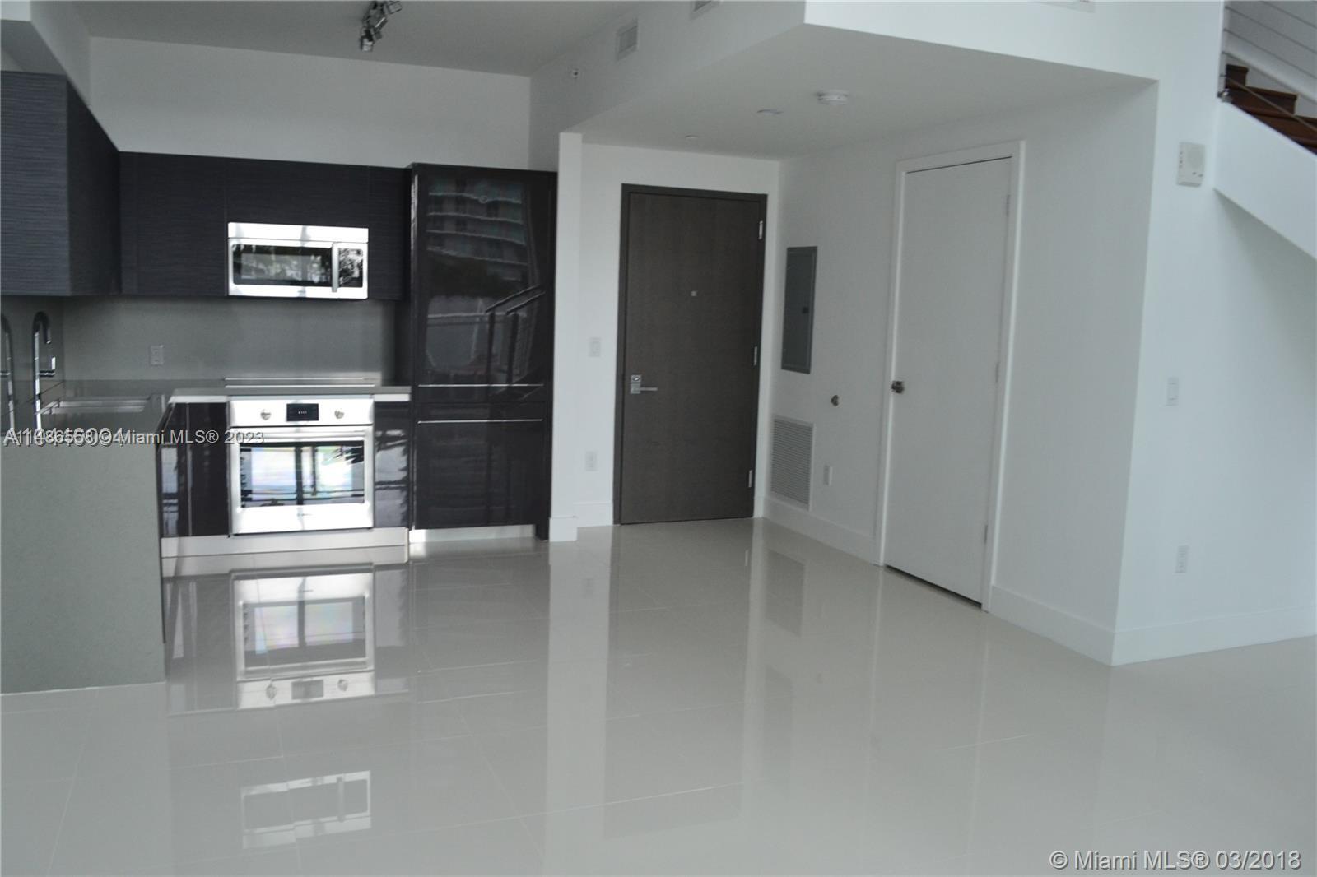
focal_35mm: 27
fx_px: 987
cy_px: 438
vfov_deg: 47.9
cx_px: 658
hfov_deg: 67.4
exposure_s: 1/60
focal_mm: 18
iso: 800
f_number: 7.1
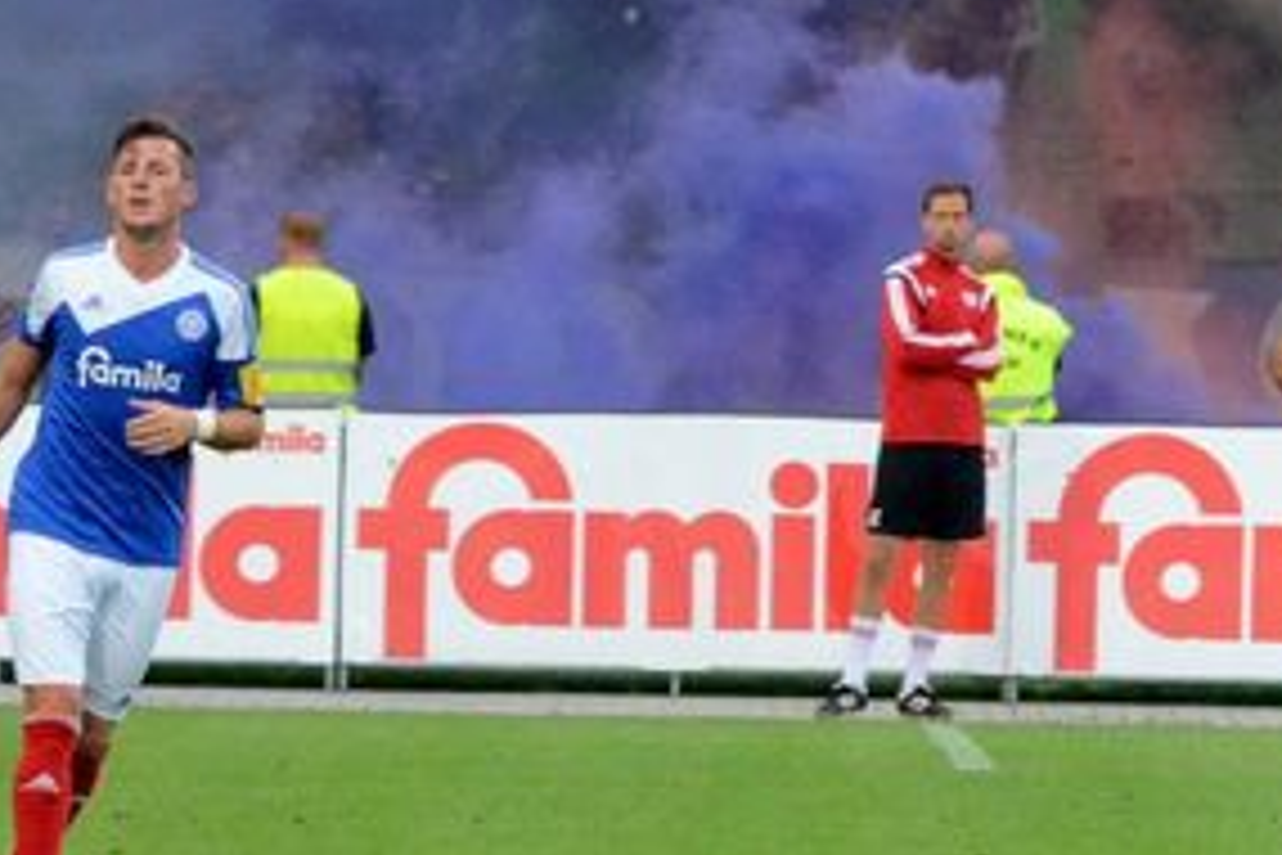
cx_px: 1048
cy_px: 130
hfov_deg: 3.4
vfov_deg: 2.3
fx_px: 21365
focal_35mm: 600
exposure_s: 1/640
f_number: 9
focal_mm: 200
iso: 5000
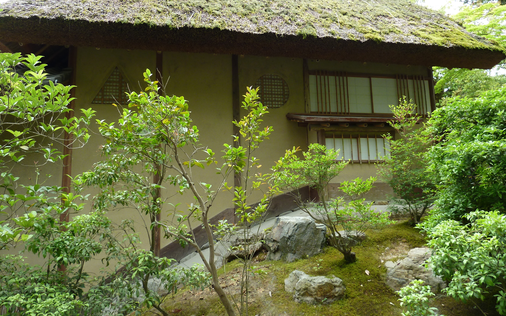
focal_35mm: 30
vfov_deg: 41.7
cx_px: 254
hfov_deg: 62.9
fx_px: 414
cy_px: 134
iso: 80
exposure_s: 1/50
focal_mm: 4.1
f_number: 3.3
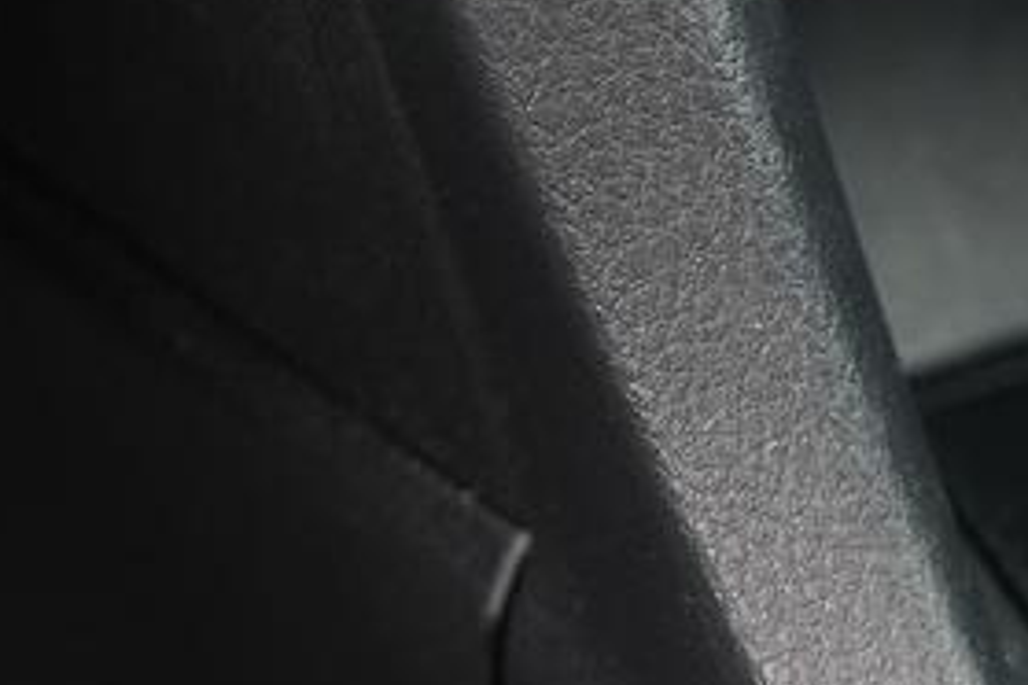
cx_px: 1982
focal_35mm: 156
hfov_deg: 11.9
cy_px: 516
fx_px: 4454
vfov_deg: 8.8
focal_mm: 34
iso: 1250
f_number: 4
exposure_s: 1/160
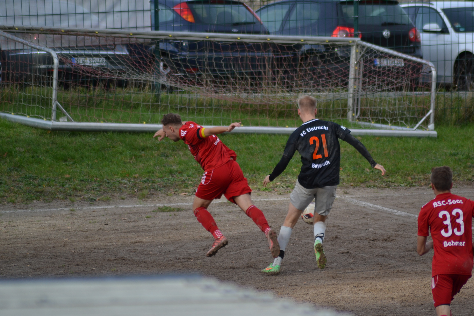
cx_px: 237
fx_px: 5925
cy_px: 158
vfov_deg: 3.1
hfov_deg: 4.6
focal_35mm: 450
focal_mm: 300
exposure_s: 1/640
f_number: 5.6
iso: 400
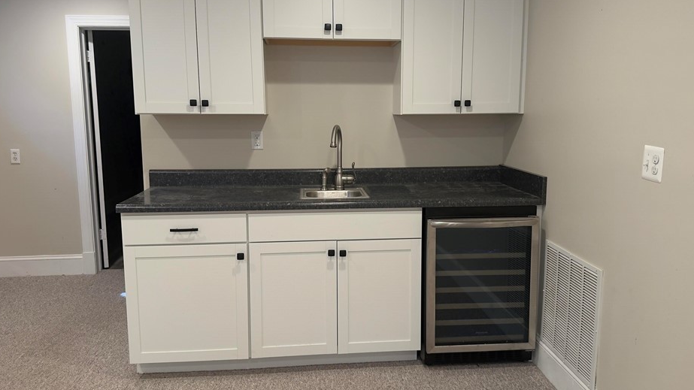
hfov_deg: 66.0
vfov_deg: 40.2
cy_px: 189
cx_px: 362
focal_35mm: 29
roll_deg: +0.5
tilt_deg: -7.9
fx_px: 534
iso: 125
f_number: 1.78
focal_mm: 6.76
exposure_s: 1/60
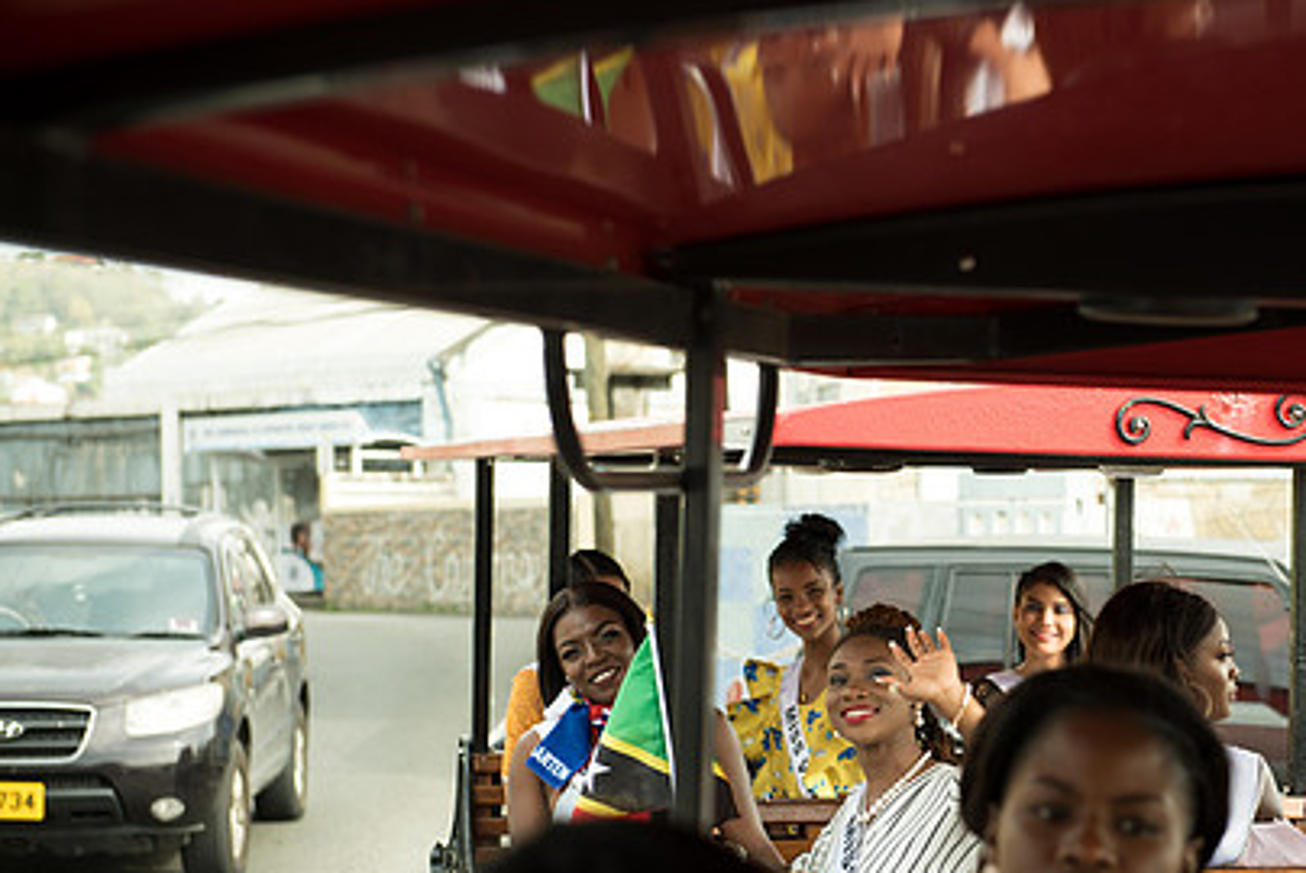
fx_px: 3231
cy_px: 564
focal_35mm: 89
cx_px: 879
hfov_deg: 22.7
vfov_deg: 15.4
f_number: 4.5
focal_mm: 62
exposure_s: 1/200
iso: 160
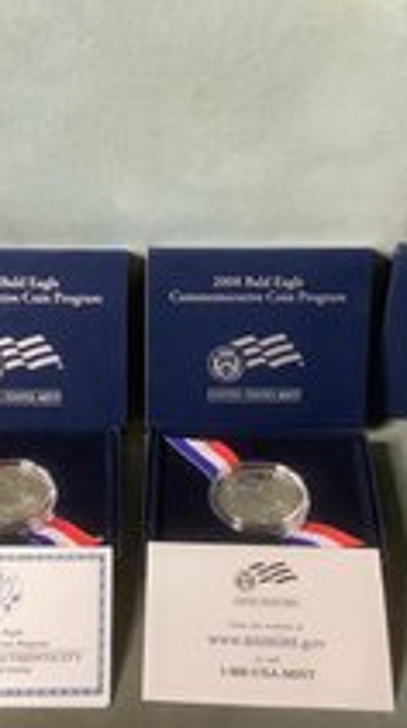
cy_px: 409
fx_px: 1060
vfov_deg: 37.8
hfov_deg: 21.7
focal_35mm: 55
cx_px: 140
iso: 250
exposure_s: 1/50
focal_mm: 3.3
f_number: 2.4
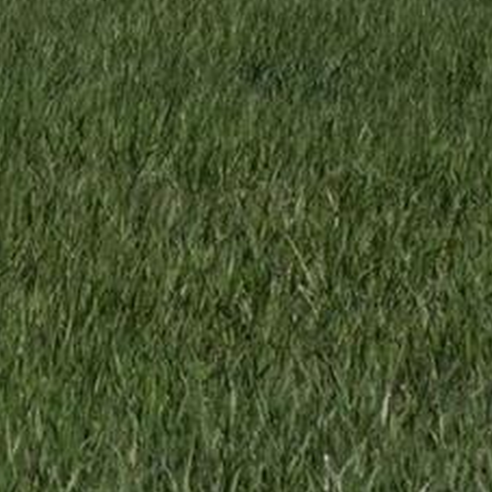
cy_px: -445
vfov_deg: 5.7
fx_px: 4808
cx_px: -1235
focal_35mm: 299
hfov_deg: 5.4
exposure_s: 1/500
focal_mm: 50
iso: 100
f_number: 8
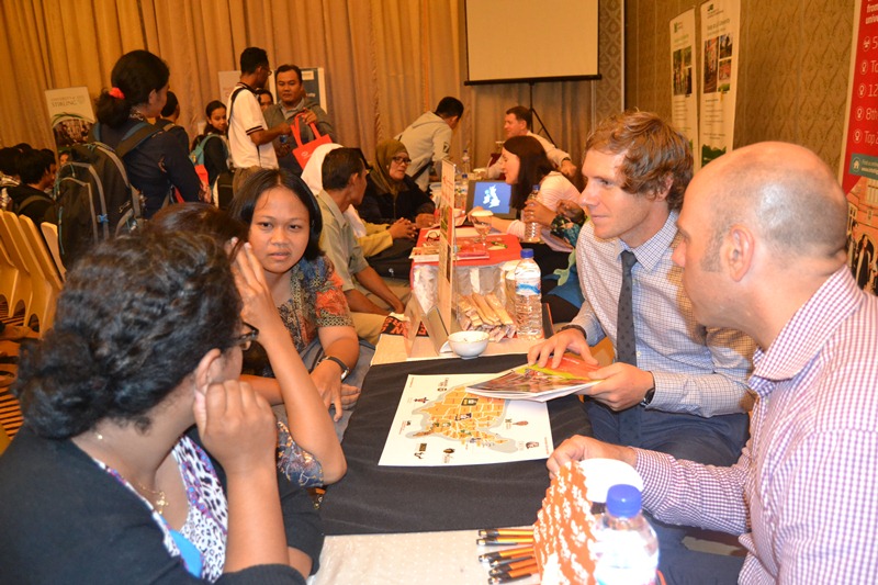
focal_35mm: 27
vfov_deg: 47.9
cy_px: 292
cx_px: 439
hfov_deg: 67.4
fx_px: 658
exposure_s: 1/60
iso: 2500
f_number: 3.5
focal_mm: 18
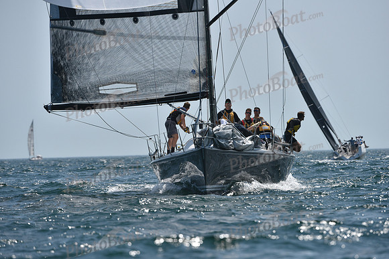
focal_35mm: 400
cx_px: 194
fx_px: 4323
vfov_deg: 3.4
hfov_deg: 5.2
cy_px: 130
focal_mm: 400
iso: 320
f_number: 8
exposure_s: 1/2000
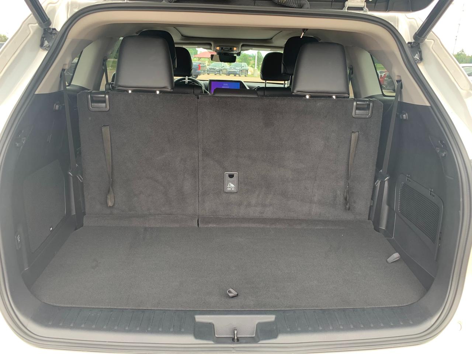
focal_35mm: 26
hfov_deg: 67.3
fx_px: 355
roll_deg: -2.9
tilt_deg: -18.2
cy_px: 177
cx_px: 236
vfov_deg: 53.1
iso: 40
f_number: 1.8
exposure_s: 1/121
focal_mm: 4.25
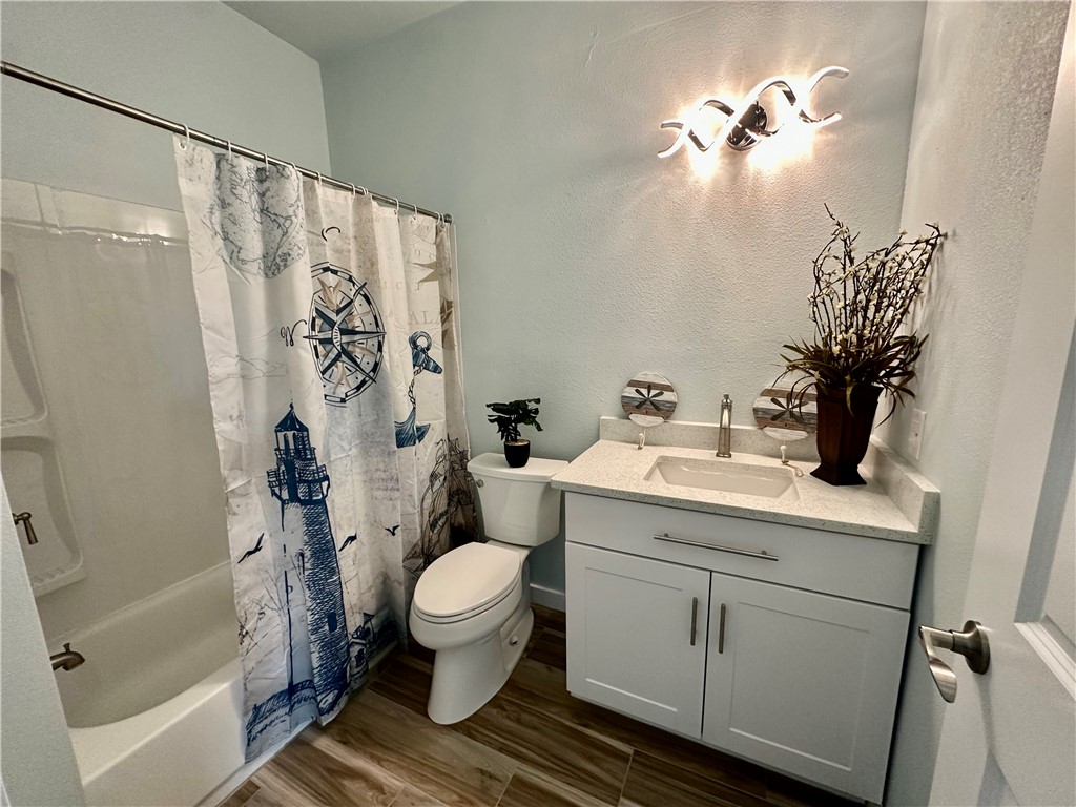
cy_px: 404
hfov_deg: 102.1
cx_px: 538
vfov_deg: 85.7
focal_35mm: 14
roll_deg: +0.9
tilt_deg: -10.1
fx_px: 435
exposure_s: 1/60
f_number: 2.2
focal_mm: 2.22
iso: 160
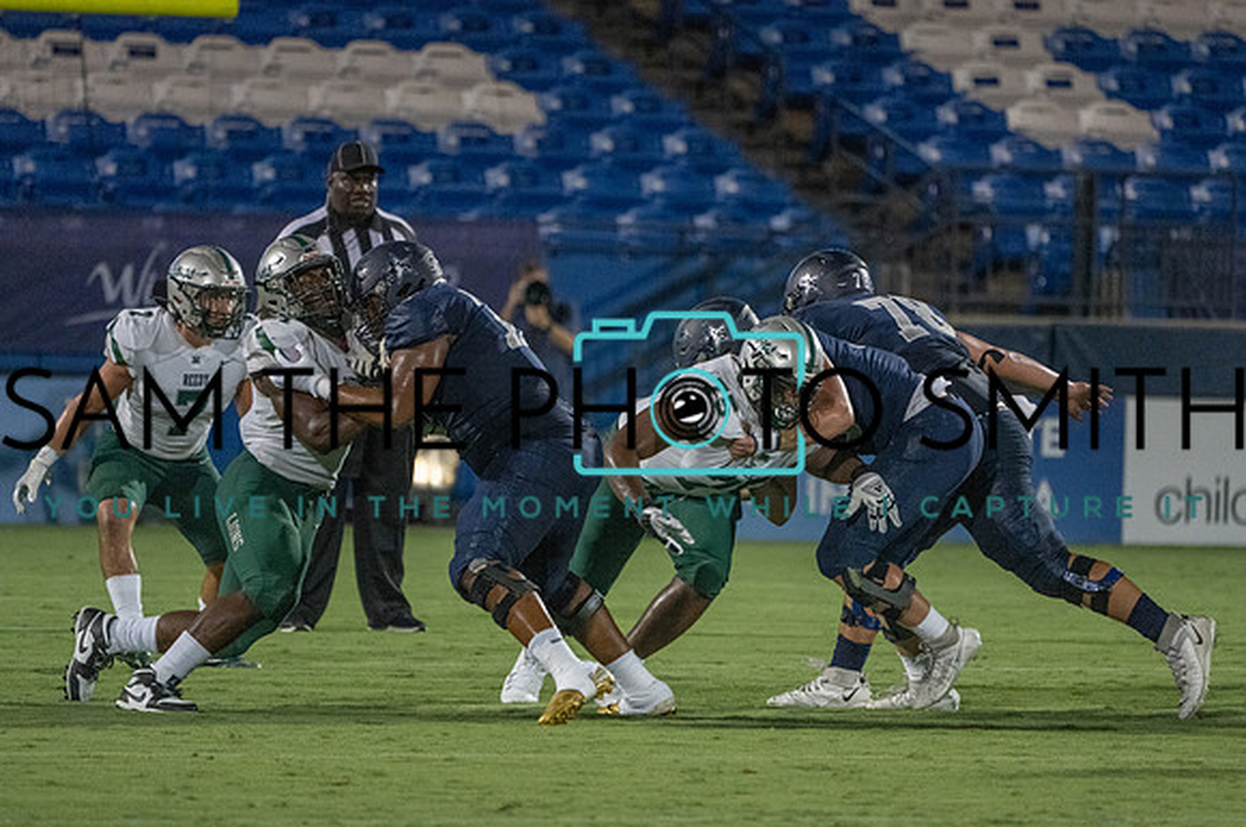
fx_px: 15226
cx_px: 685
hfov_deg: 4.7
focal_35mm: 441
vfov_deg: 3.1
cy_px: 457
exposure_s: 1/1000
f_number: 5.6
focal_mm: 400
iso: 8000
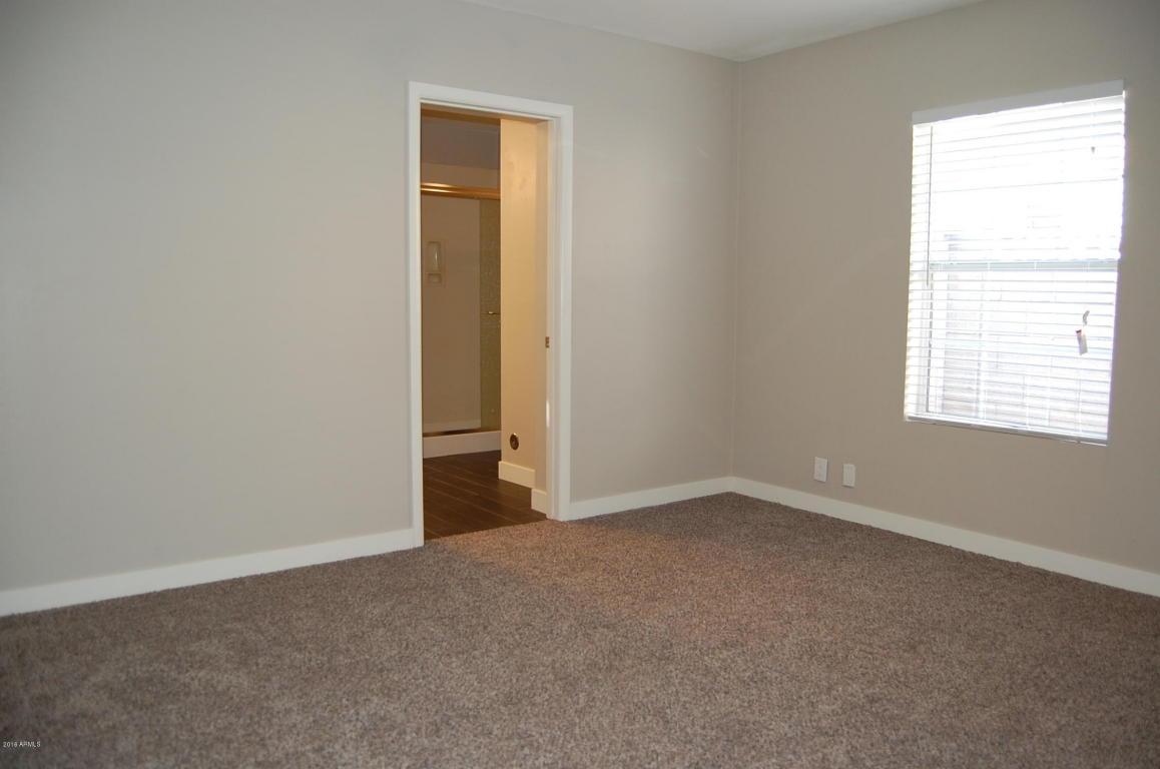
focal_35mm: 27
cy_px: 384
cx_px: 580
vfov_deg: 47.8
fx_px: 869
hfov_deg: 67.5
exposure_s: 1/60
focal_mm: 18
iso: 400
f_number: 3.5
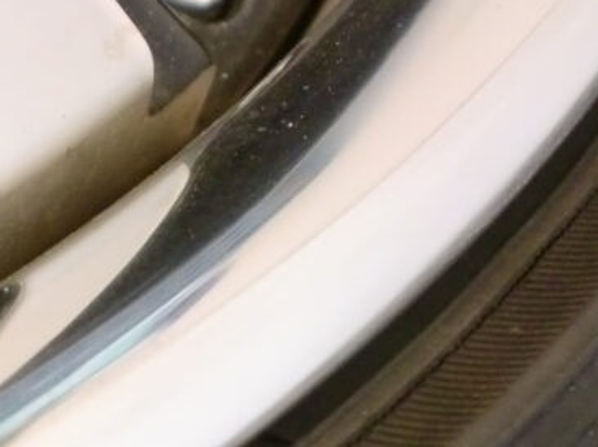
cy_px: 538
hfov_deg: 19.6
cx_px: 39
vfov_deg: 14.6
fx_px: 1692
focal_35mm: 98
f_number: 3.1
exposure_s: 1/30
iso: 400
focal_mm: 6.3
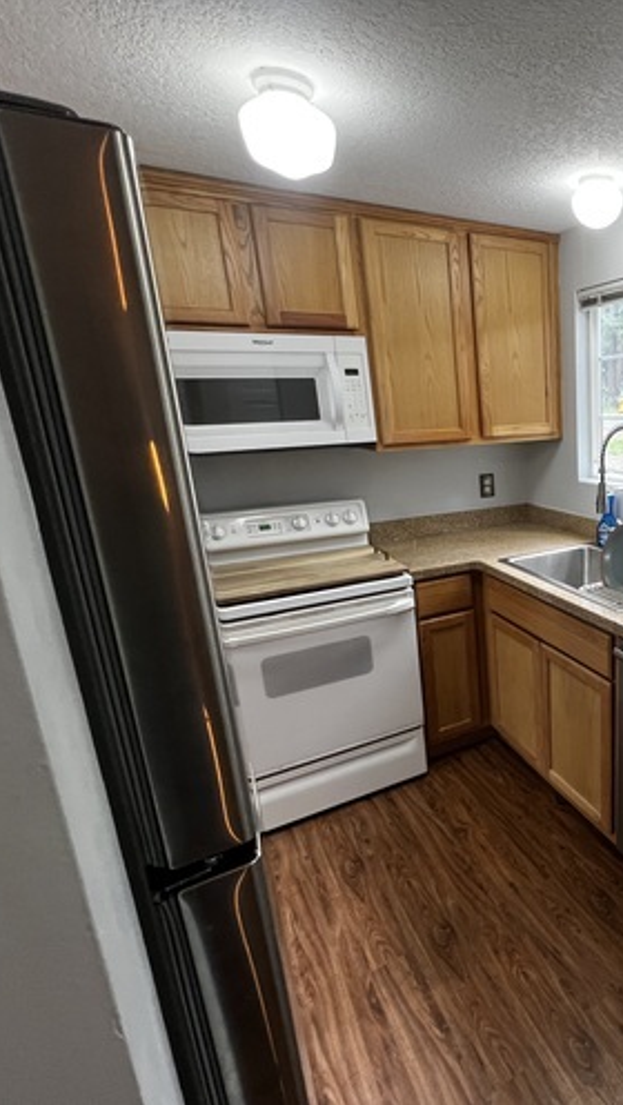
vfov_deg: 89.5
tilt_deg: -14.0
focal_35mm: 19
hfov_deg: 50.8
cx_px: 575
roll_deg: +0.9
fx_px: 557
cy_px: 551
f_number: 1.8
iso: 160
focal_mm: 1.57
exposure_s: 1/60
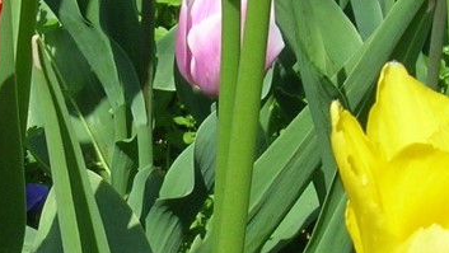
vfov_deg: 8.0
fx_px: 1799
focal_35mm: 151
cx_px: 118
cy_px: 219
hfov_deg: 14.2
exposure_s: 1/364
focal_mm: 5.7
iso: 50
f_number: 4.9
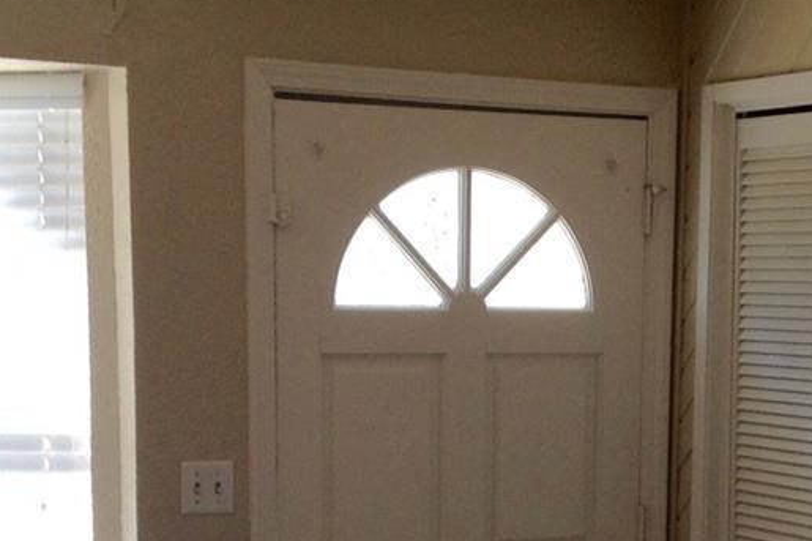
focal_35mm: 100
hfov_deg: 20.3
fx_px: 2255
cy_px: 573
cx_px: 588
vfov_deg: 13.4
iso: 50
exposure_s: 1/60
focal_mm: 4.12
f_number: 2.4
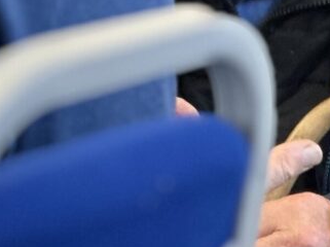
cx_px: 110
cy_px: -137
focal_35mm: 246
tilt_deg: -4.8
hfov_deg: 8.1
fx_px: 2343
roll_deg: +0.5
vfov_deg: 6.0
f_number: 2.8
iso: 160
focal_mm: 9
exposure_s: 1/33
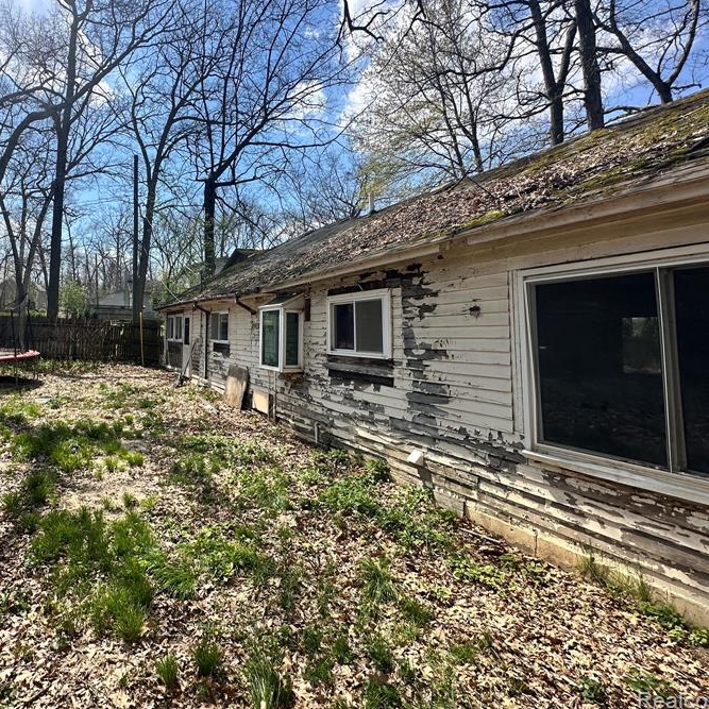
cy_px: 309
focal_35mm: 19
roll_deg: -1.2
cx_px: 201
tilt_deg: +5.4
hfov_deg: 73.6
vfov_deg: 77.3
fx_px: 440
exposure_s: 1/1416
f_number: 2.2
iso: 40
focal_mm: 2.22
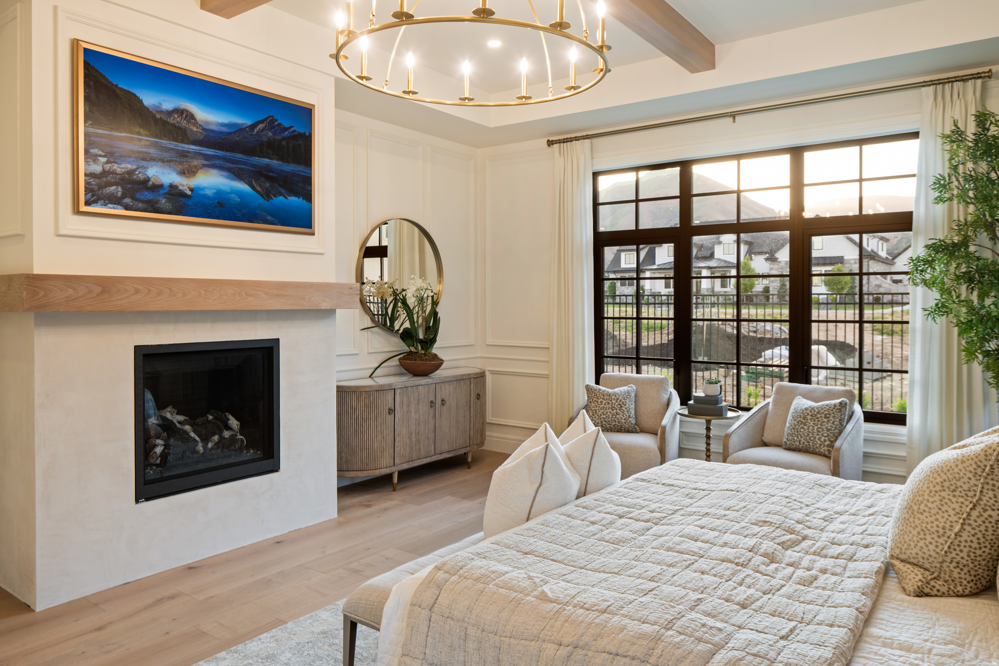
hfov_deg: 73.7
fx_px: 666
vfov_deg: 53.1
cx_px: 500
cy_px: 333
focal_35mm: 24
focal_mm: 24
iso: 125
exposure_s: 1/3
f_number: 8
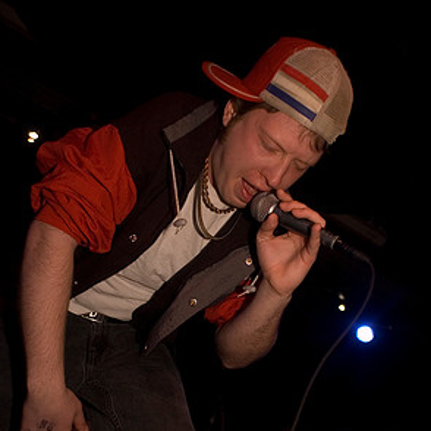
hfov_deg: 42.8
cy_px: 312
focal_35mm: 39
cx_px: 218
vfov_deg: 41.8
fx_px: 549
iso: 800
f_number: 3.2
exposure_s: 1/60
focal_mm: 20
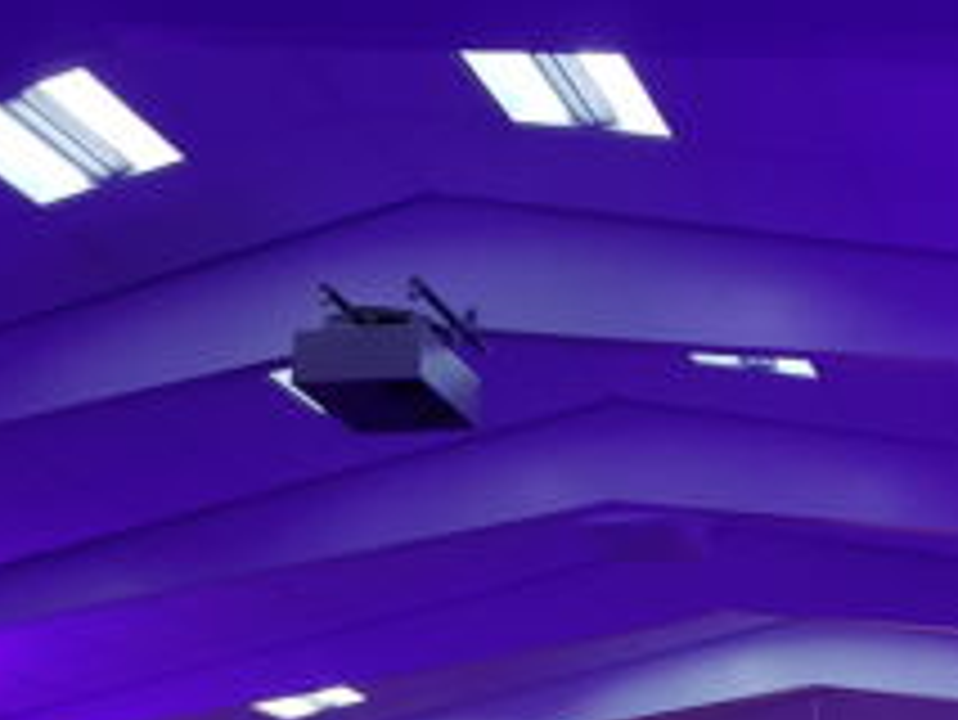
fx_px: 1800
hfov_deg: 28.5
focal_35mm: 65
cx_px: 893
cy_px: 778
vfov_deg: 21.5
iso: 200
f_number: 1.7
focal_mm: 4.2
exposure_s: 1/11
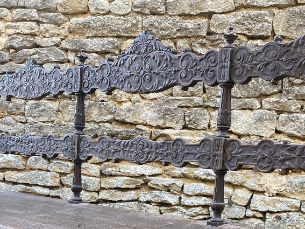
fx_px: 484
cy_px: 220
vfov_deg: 25.4
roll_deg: -1.6
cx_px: 210
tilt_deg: -12.0
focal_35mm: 55
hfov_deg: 34.5
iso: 50
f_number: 1.8
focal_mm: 4.25
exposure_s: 1/122
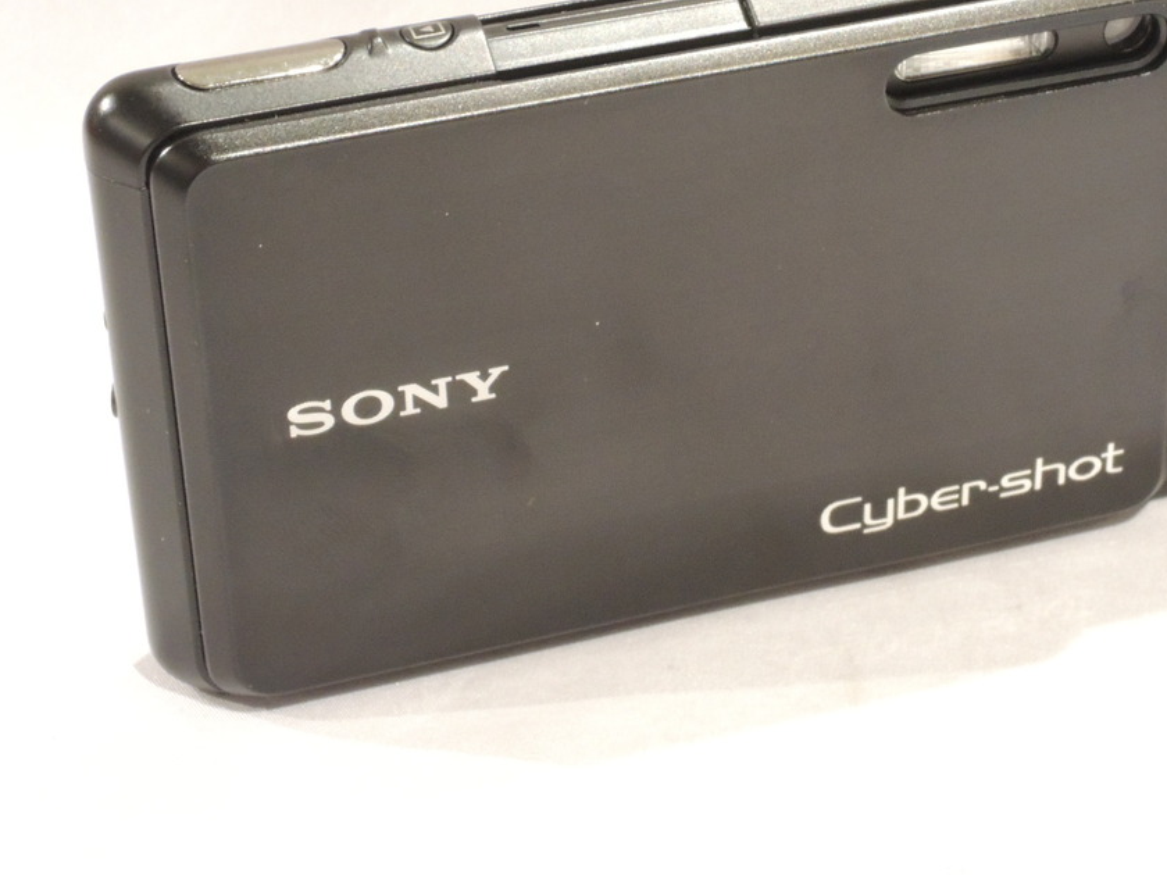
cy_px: 312
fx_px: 3708
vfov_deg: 13.4
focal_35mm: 110
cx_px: 806
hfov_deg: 17.8
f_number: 7.5
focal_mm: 13.8
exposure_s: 1/20
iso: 800
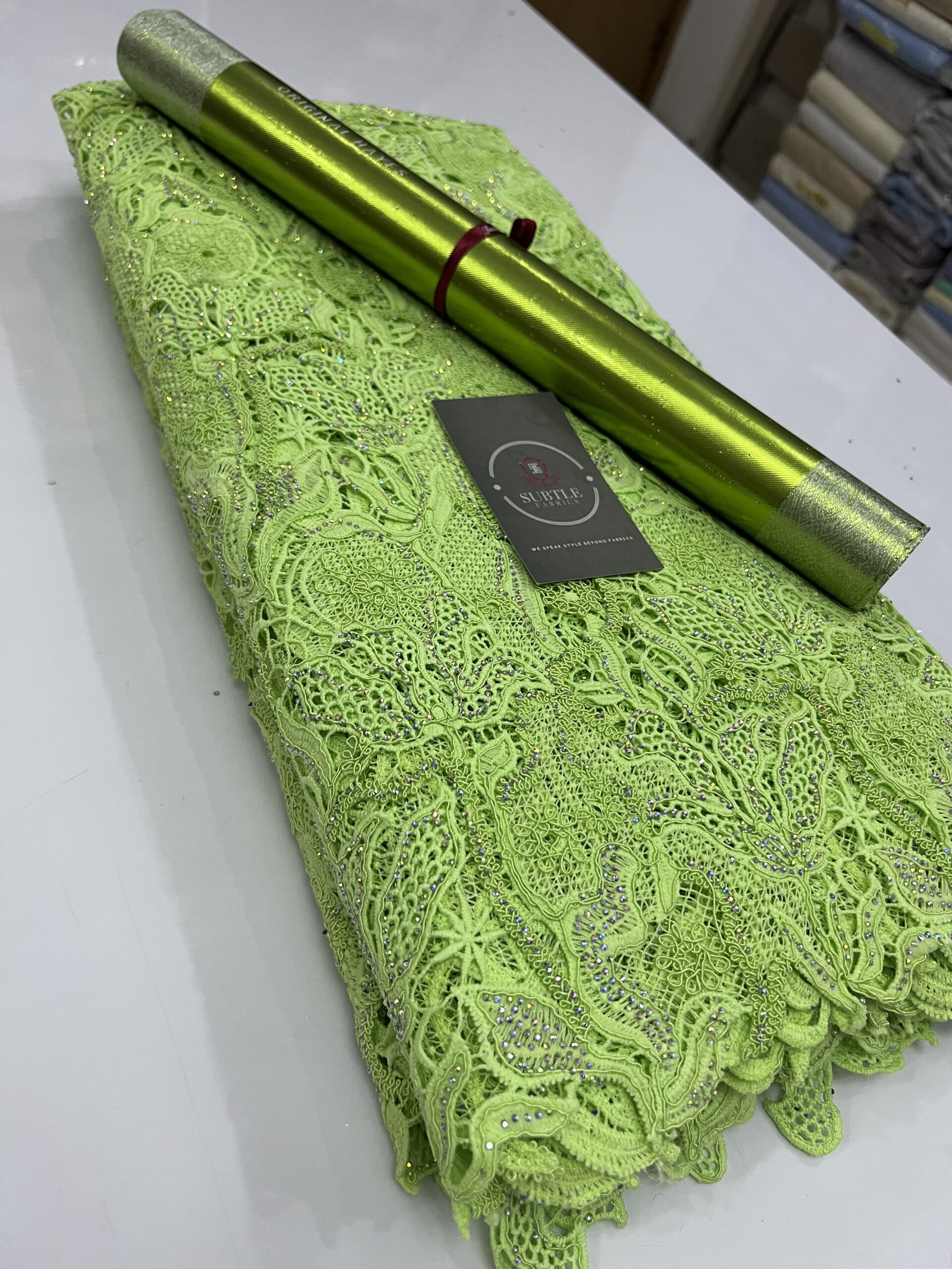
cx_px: 476
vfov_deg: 67.3
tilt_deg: -46.0
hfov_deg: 53.1
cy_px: 634
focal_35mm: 26
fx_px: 953
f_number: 1.5
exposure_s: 1/97
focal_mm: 5.7
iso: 125
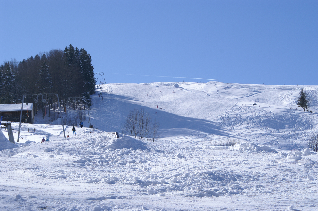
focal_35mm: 105
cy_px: 106
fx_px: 926
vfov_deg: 13.0
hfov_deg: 19.5
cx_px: 159
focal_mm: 70
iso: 100
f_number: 13
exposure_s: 1/250
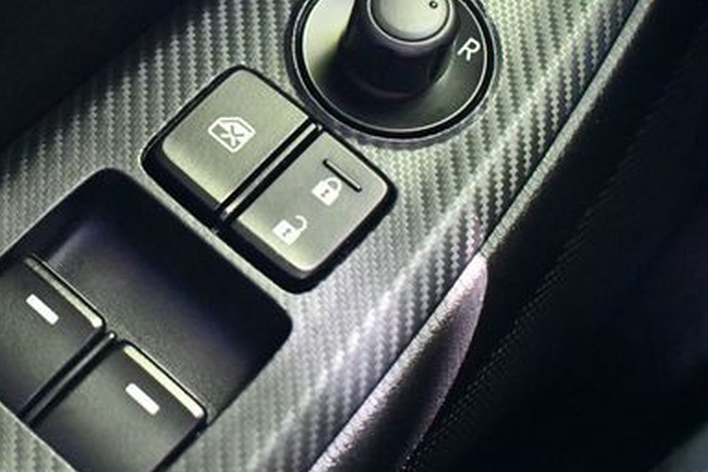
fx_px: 1672
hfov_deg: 23.7
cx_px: 183
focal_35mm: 85
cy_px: 225
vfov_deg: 16.1
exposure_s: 1/60
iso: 12800
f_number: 4.5
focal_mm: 34
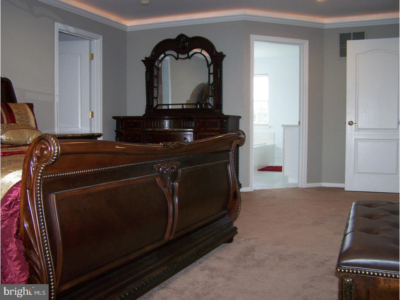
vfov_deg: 37.7
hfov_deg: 49.0
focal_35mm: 38
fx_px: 439
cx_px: 200
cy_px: 150
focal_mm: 6.3
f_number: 2.8
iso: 160
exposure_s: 1/60
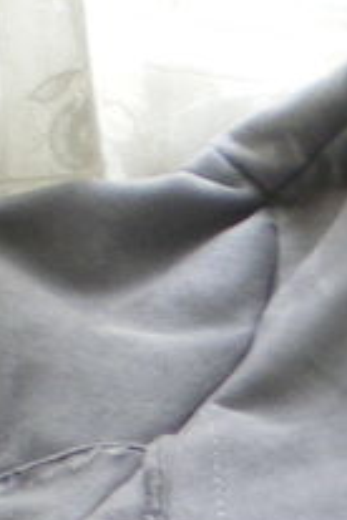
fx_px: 2761
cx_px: 646
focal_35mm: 191
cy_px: 814
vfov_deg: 10.4
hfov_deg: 7.0
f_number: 3.1
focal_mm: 6.3
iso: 200
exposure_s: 1/50
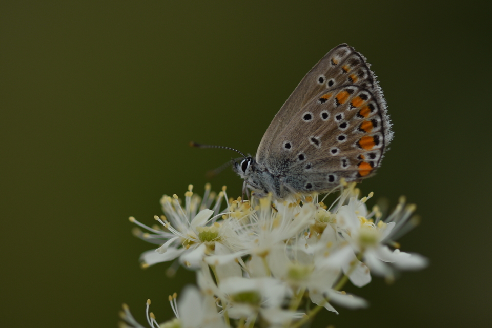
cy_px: 164
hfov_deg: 13.0
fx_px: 2152
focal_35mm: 158
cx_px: 246
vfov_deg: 8.7
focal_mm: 105
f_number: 4.2
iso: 160
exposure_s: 1/160
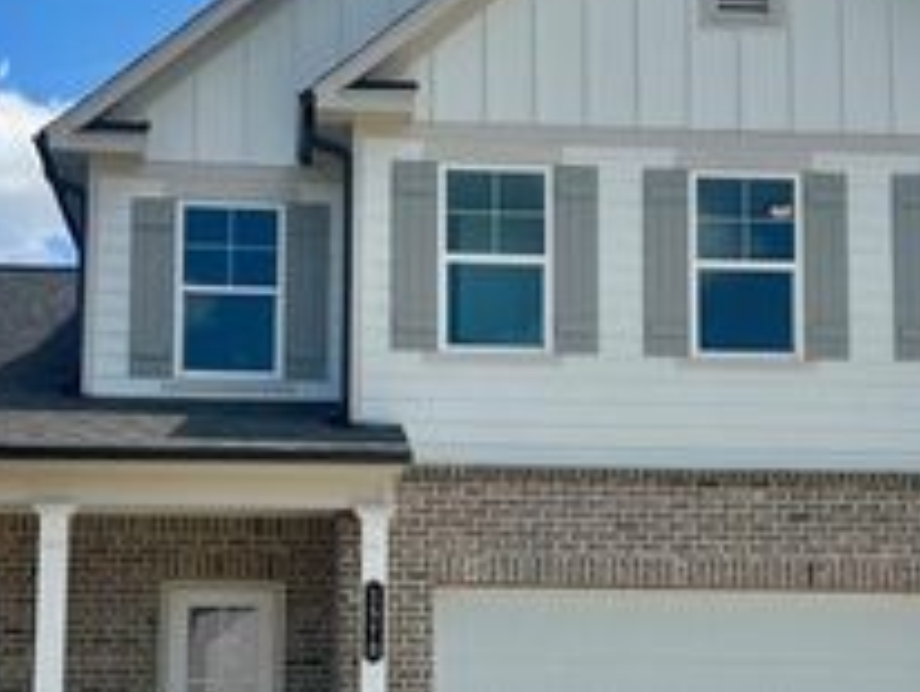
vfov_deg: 23.3
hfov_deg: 30.7
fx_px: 1676
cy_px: 342
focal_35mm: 63
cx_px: 447
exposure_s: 1/10309
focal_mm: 5.7
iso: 50
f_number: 1.5
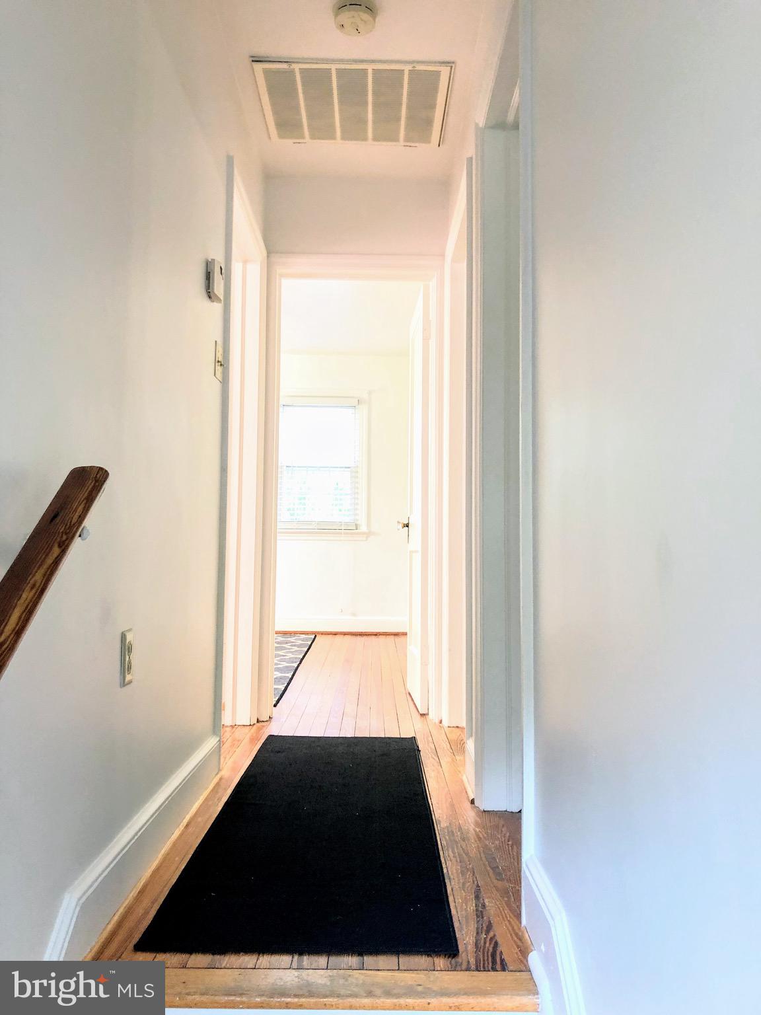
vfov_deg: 63.4
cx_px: 380
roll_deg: -0.5
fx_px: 821
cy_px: 508
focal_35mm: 28
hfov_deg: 49.7
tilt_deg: +4.4
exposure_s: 1/24
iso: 40
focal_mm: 3.99
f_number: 1.8
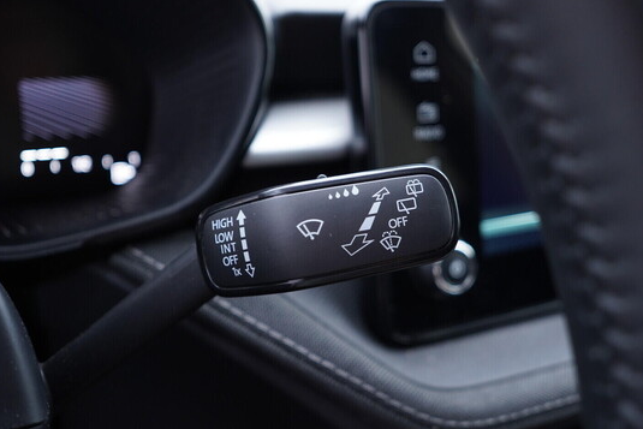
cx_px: 318
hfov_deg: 51.9
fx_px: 661
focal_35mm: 37
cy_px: 210
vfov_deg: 36.0
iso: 320
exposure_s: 1/40
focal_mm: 24
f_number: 2.8
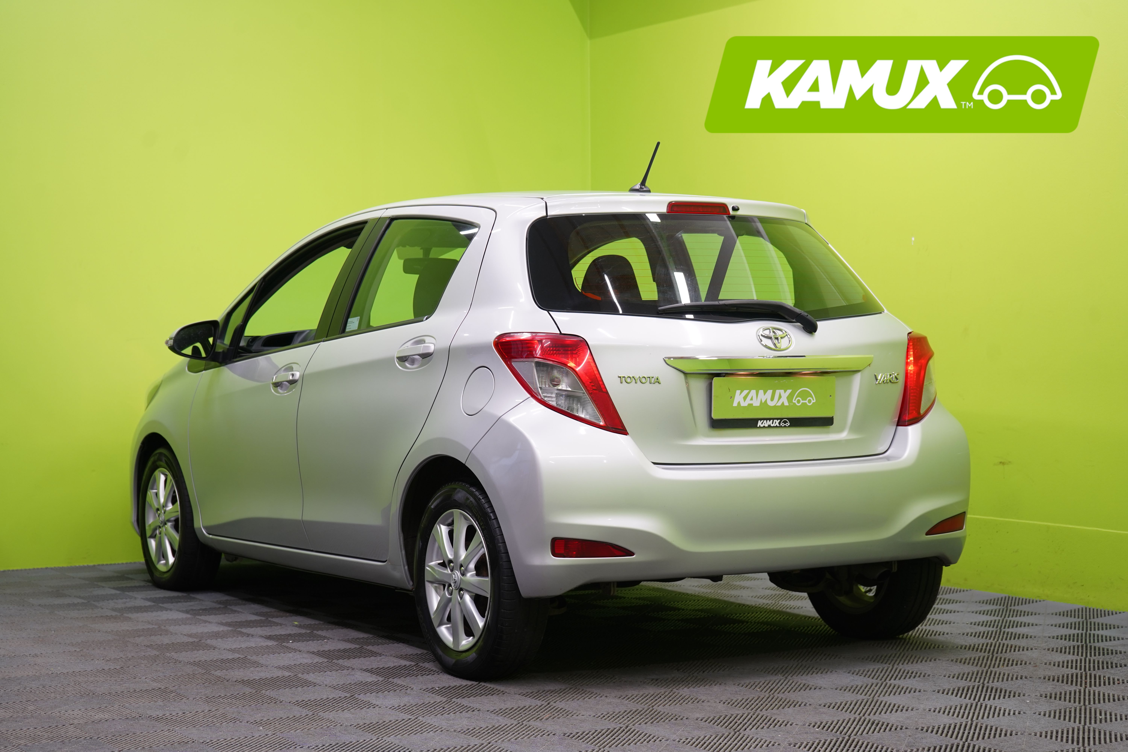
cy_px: 376
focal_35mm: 63
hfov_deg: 31.9
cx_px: 564
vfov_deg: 21.6
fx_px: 1974
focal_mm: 63
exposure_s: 1/25
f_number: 5.6
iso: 400
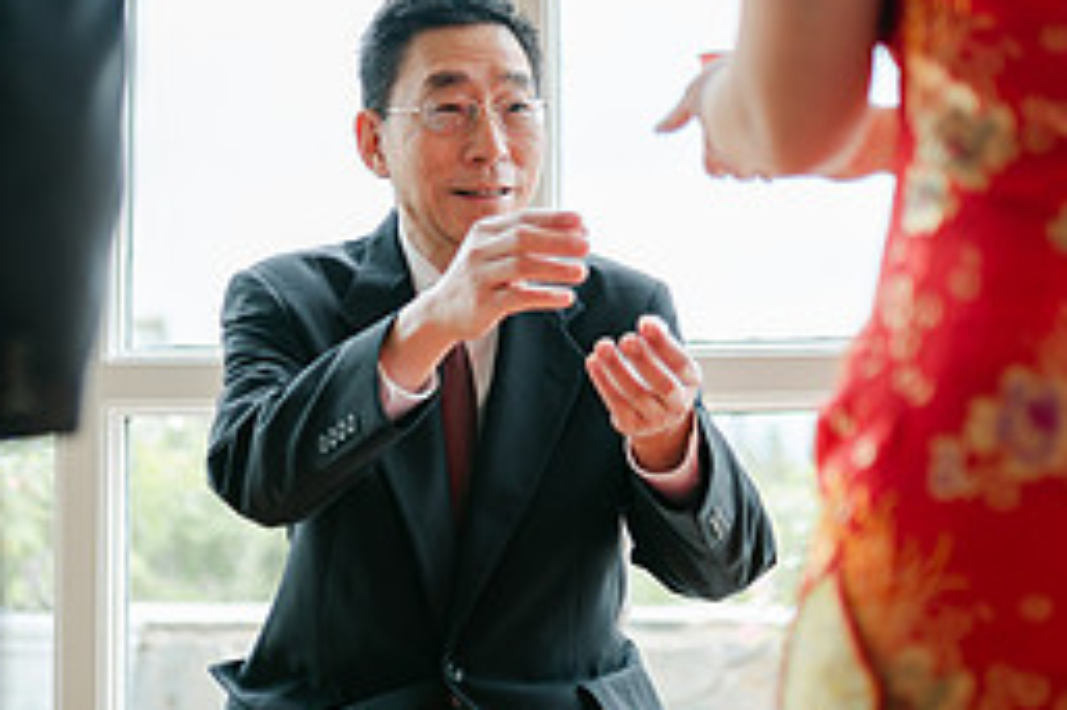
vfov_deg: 17.2
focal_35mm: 79
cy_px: 179
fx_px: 2340
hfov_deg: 25.7
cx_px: 448
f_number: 1.4
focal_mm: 35
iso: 100
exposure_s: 1/1000
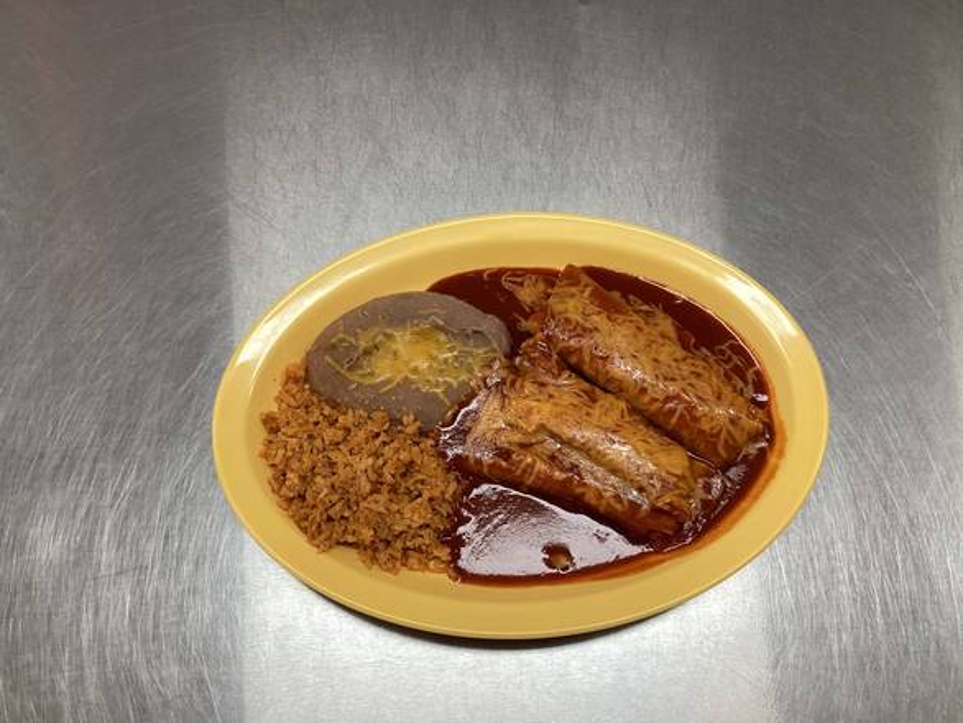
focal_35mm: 31
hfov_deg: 58.3
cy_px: 362
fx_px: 863
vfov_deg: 45.5
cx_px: 482
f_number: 2.4
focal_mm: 3.3
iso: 50
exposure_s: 1/60
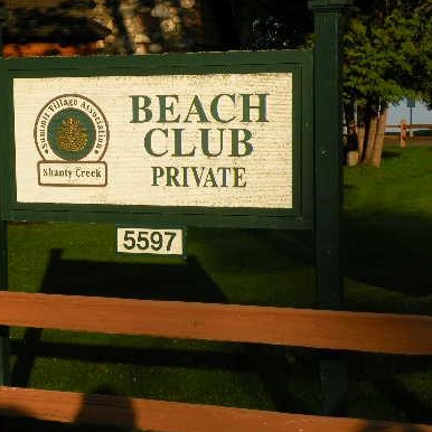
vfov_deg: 21.1
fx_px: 1158
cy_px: 177
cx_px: 97
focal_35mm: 82
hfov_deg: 20.9
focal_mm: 9.8
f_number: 6.3
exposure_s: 1/220
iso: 64
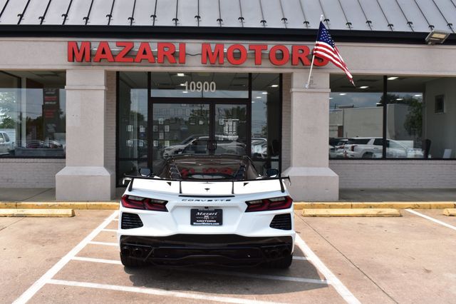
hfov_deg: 51.3
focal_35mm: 38
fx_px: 475
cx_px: 228
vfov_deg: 35.5
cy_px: 152
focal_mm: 25
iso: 400
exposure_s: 1/500
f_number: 11
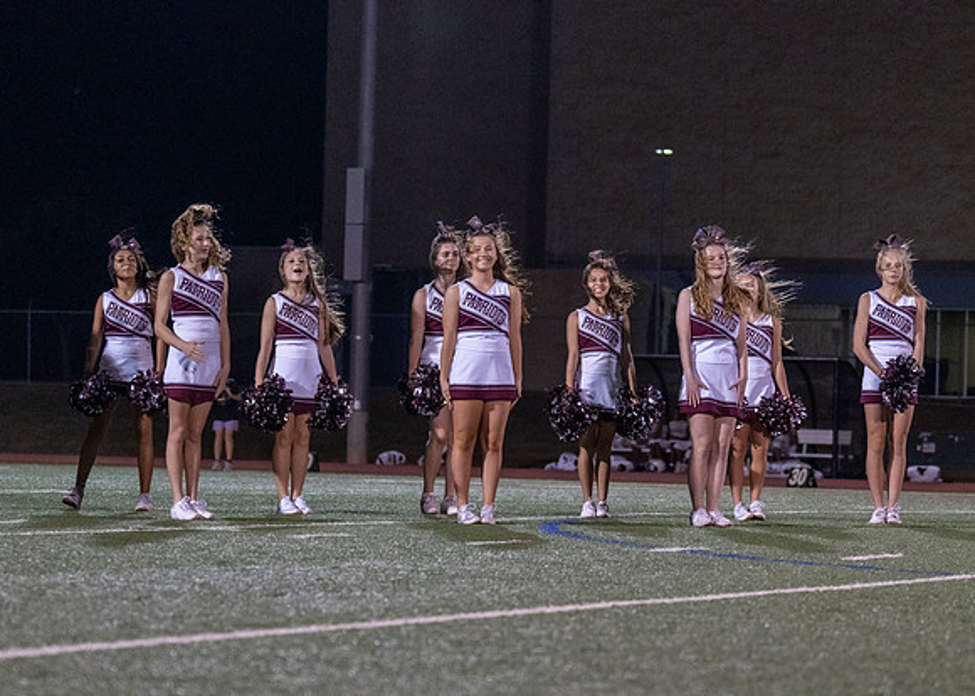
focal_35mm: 129
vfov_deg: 11.1
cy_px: 371
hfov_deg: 15.5
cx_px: 423
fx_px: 3580
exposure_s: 1/1000
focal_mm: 70
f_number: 2.8
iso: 2000
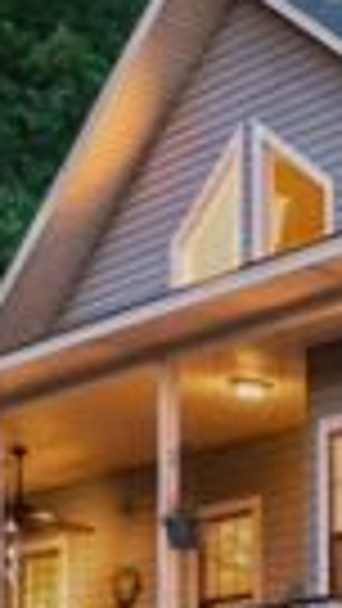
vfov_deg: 20.2
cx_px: 788
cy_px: 448
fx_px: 1692
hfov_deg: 10.2
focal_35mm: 105
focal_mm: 18
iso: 320
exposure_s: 1/100
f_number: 7.1
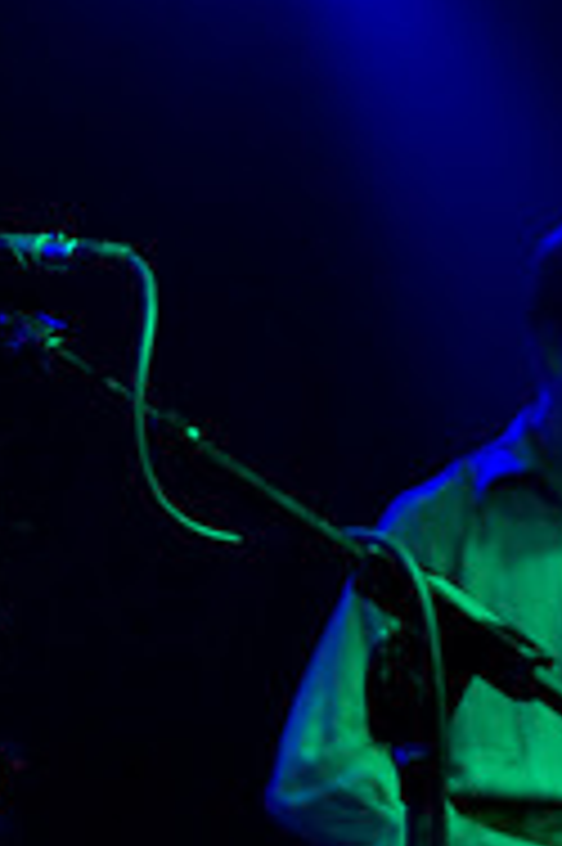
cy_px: 565
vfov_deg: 14.7
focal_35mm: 139
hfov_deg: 9.8
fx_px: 3261
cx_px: 346
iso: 1000
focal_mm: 30
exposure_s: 1/60
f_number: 1.8
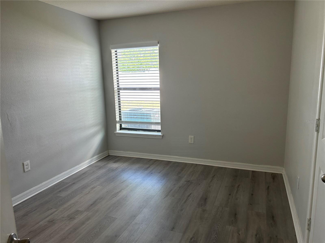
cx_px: 162
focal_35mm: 26
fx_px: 244
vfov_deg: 53.1
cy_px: 122
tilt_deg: -10.0
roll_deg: +0.4
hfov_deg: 67.3
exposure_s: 1/121
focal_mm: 5.7
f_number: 1.5
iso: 125
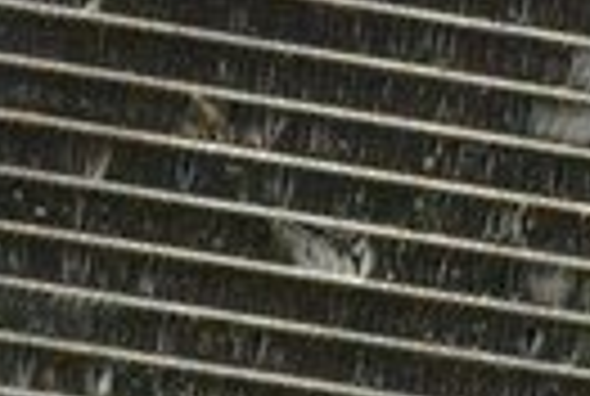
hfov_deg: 7.3
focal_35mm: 281
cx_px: 198
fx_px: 4616
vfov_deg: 4.8
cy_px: 808
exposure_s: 1/160
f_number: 9
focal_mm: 24
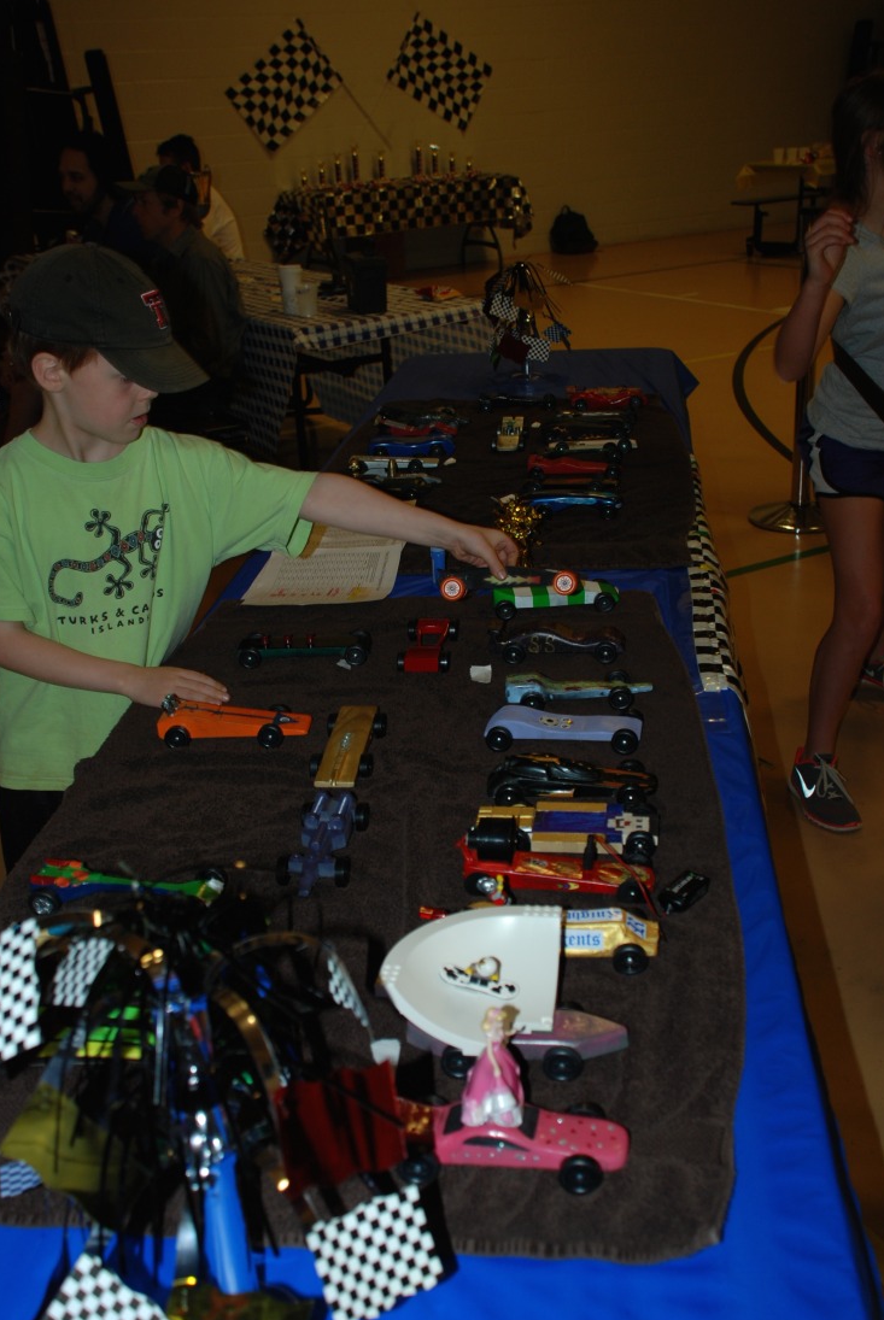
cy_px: 682
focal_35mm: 36
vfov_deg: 53.1
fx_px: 1322
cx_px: 418
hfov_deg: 37.0
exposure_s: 1/60
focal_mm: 22
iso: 200
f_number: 3.8
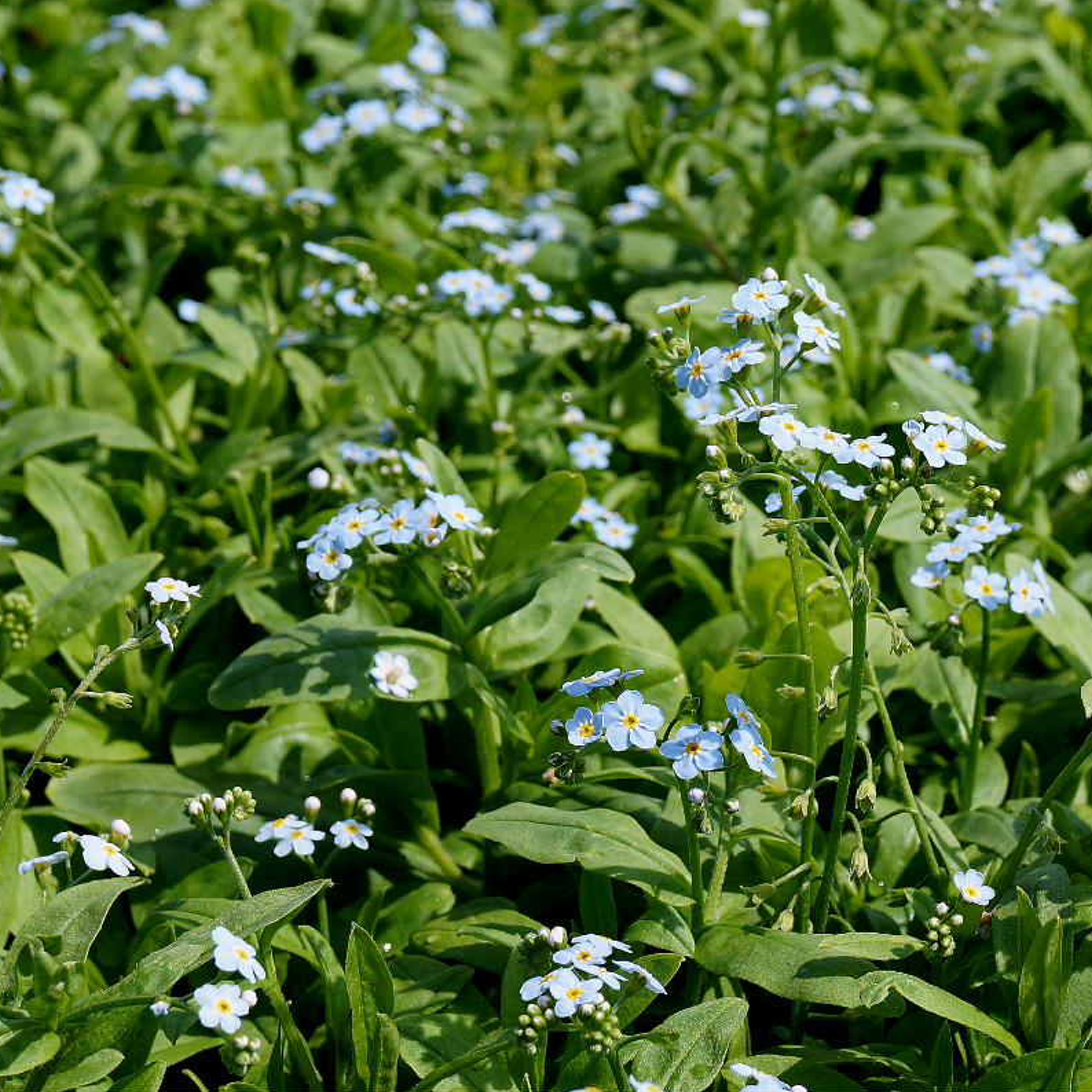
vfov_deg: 20.0
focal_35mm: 87
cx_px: 783
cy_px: 545
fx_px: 3092
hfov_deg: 19.9
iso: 100
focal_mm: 45
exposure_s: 1/160
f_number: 11
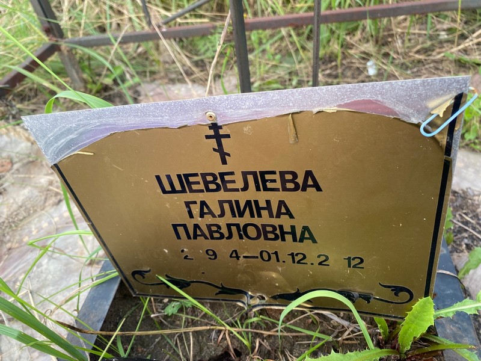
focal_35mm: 26
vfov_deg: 53.1
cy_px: 180
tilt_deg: -42.0
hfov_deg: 67.3
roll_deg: +11.3
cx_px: 240
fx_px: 361
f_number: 1.8
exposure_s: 1/182
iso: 32
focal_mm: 4.25
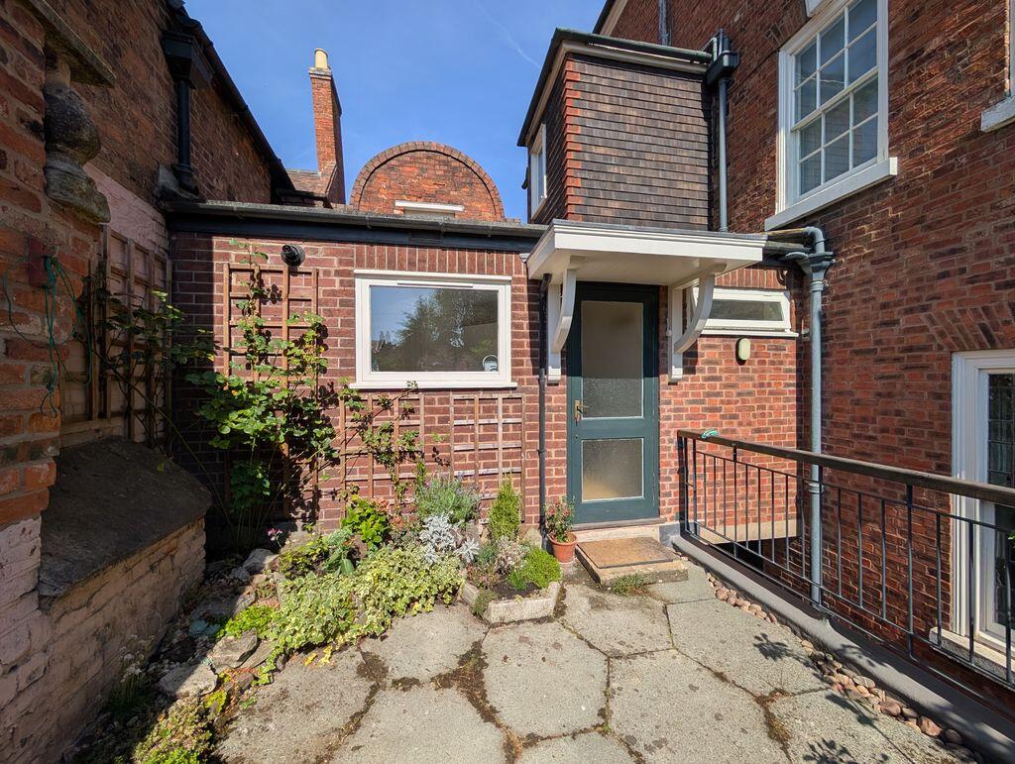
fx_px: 352
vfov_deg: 94.6
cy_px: 382
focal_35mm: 12
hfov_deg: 110.5
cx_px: 508
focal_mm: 2.02
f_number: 1.7
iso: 53
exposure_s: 1/4184
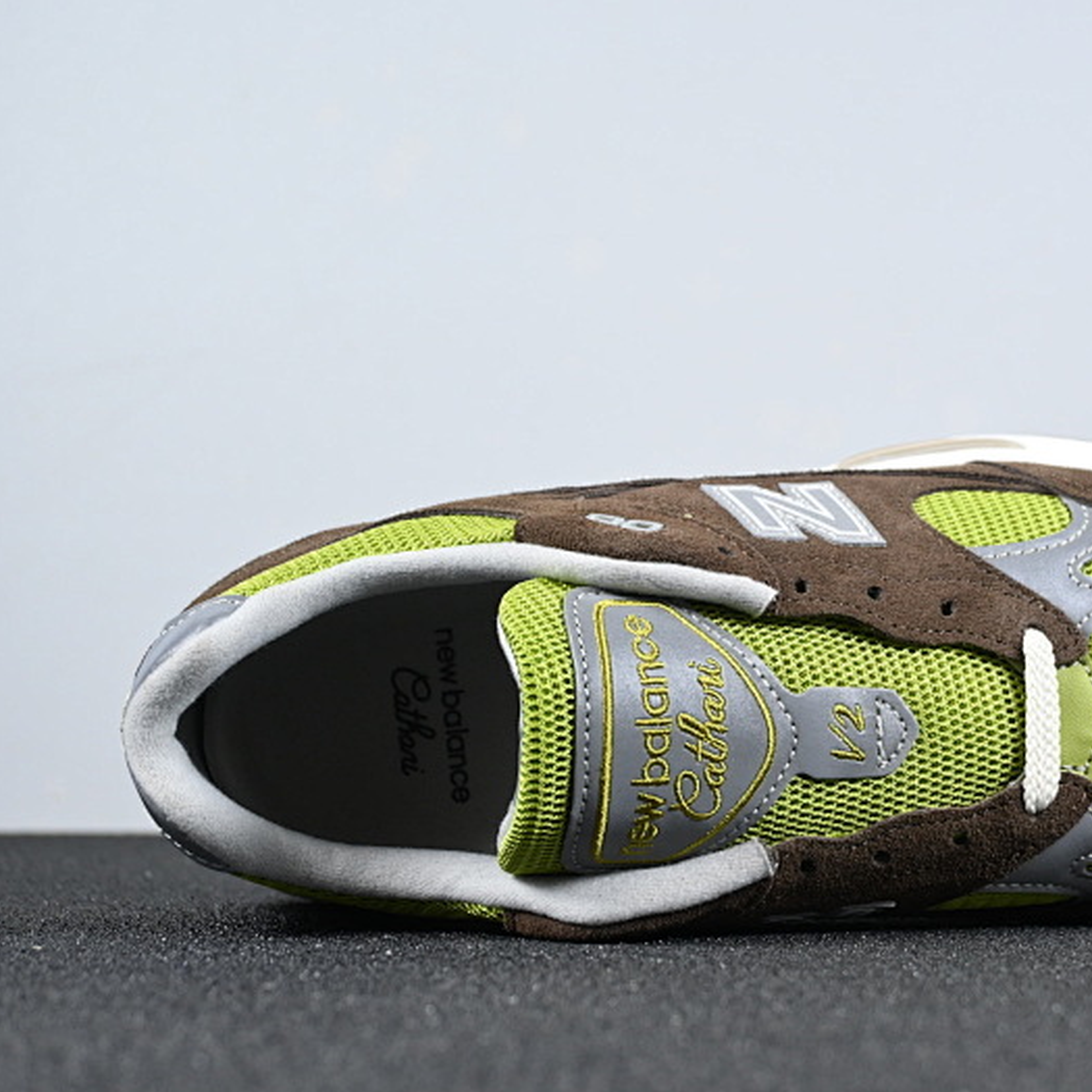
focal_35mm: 80
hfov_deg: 21.6
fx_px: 2843
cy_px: 552
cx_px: 786
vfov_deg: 21.7
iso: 900
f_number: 5.6
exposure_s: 1/125
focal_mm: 41
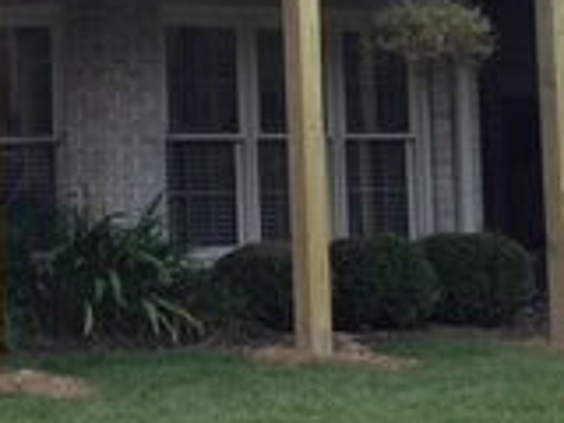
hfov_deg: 13.9
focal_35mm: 140
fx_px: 2281
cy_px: 7
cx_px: -7
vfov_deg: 10.5
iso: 50
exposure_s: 1/180
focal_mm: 4.28
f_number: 2.4
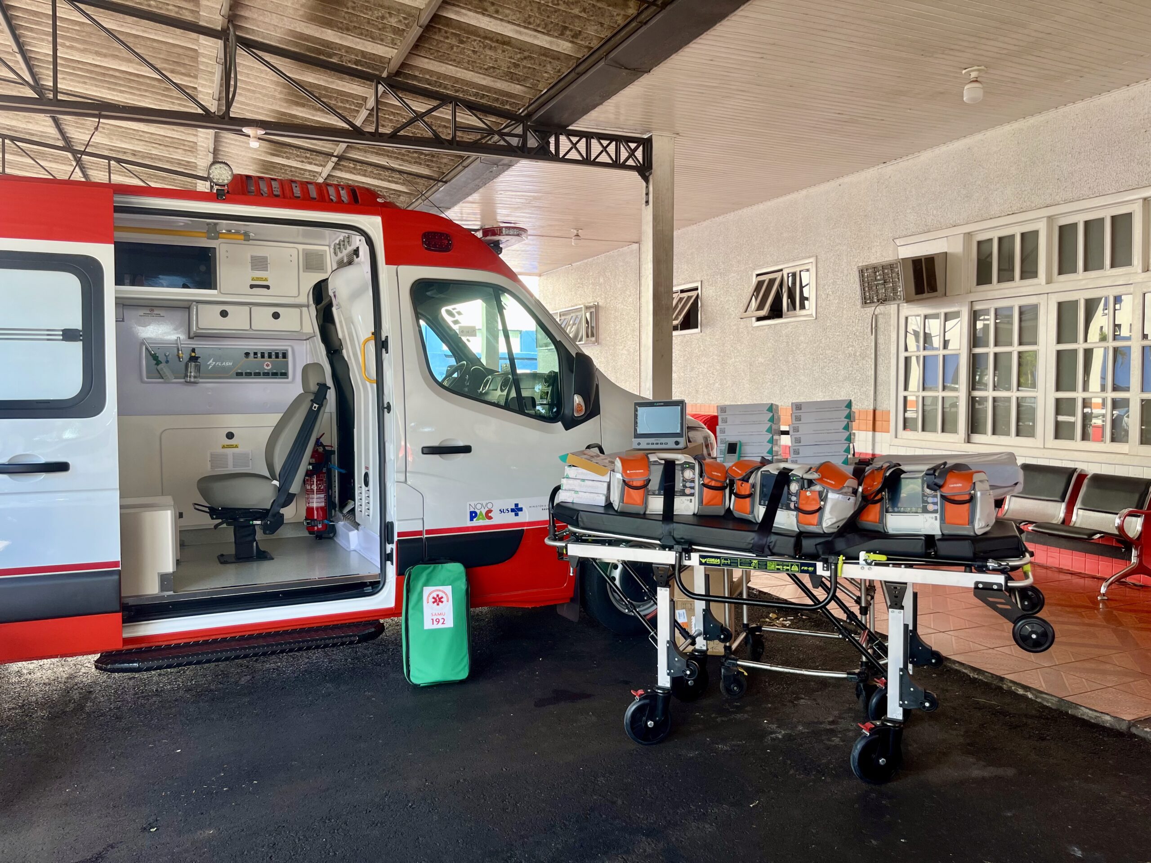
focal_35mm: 26
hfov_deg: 67.3
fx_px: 865
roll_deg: +0.0
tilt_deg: -2.0
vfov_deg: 53.1
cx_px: 576
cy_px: 432
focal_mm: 5.1
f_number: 1.6
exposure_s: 1/123
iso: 32
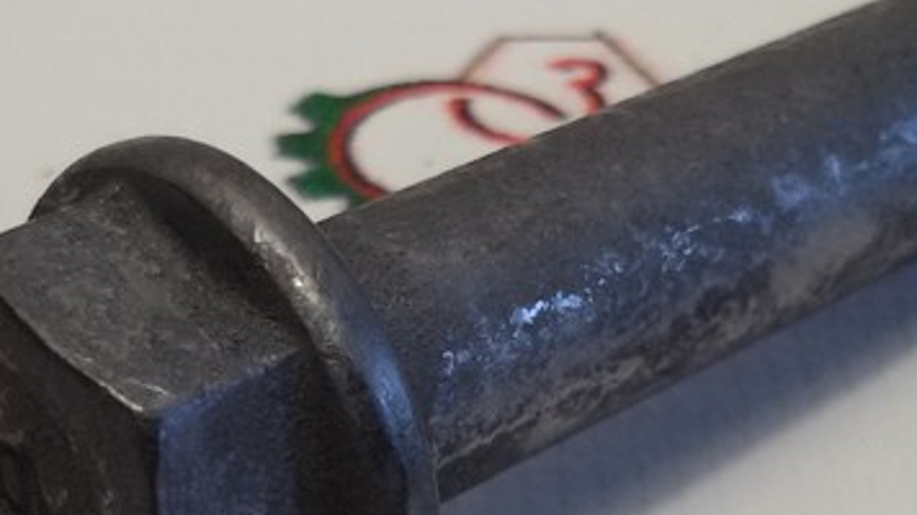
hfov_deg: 22.5
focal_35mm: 95
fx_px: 2309
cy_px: 342
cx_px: 484
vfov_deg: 12.7
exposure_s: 1/100
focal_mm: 2.93
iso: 64
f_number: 2.4
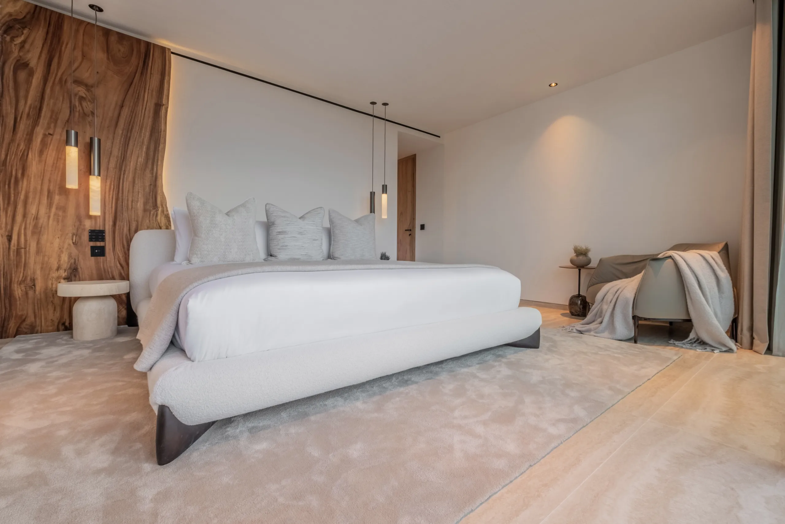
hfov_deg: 100.4
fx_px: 327
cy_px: 262
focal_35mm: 15
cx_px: 392
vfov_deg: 77.3
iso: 400
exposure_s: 1/40
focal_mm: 10
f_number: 13
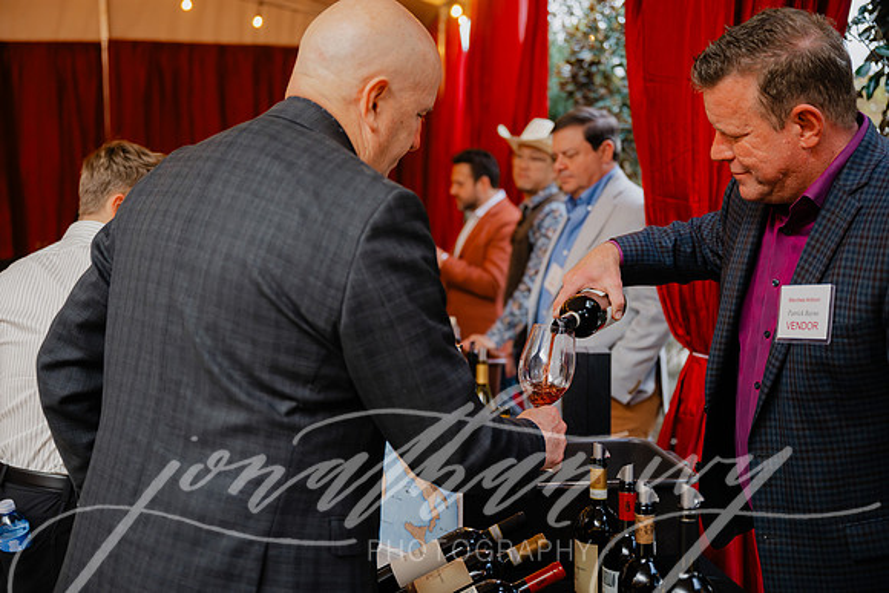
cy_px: 296
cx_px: 444
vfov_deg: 29.3
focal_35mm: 46
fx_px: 1136
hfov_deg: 42.7
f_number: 2.8
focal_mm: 46
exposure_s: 1/125
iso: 1250
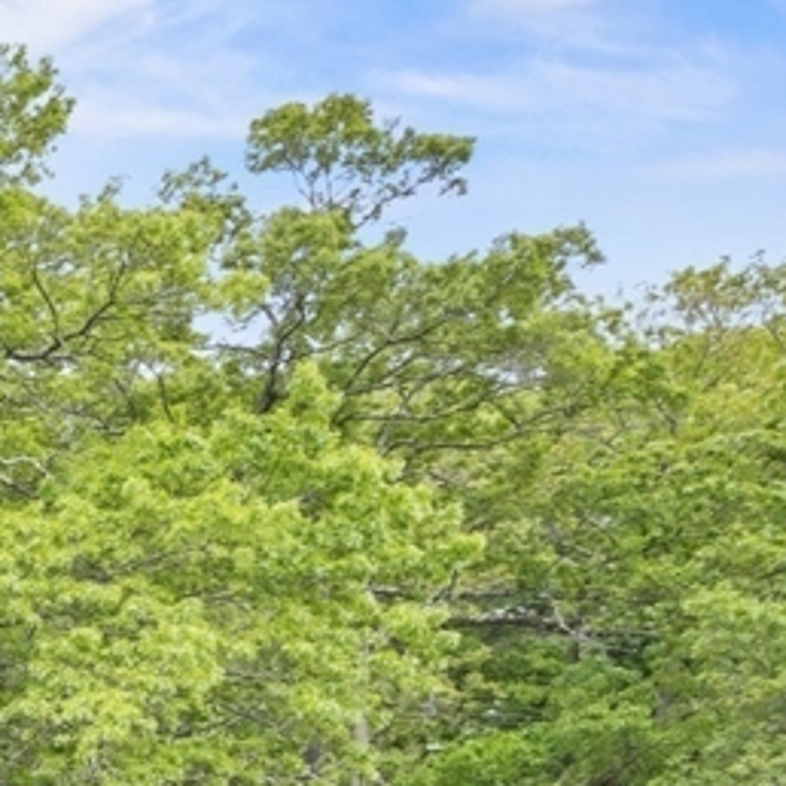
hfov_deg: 20.7
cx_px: -649
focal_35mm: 56
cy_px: 937
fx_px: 1431
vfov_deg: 27.2
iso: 400
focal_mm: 11
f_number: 8
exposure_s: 1/5
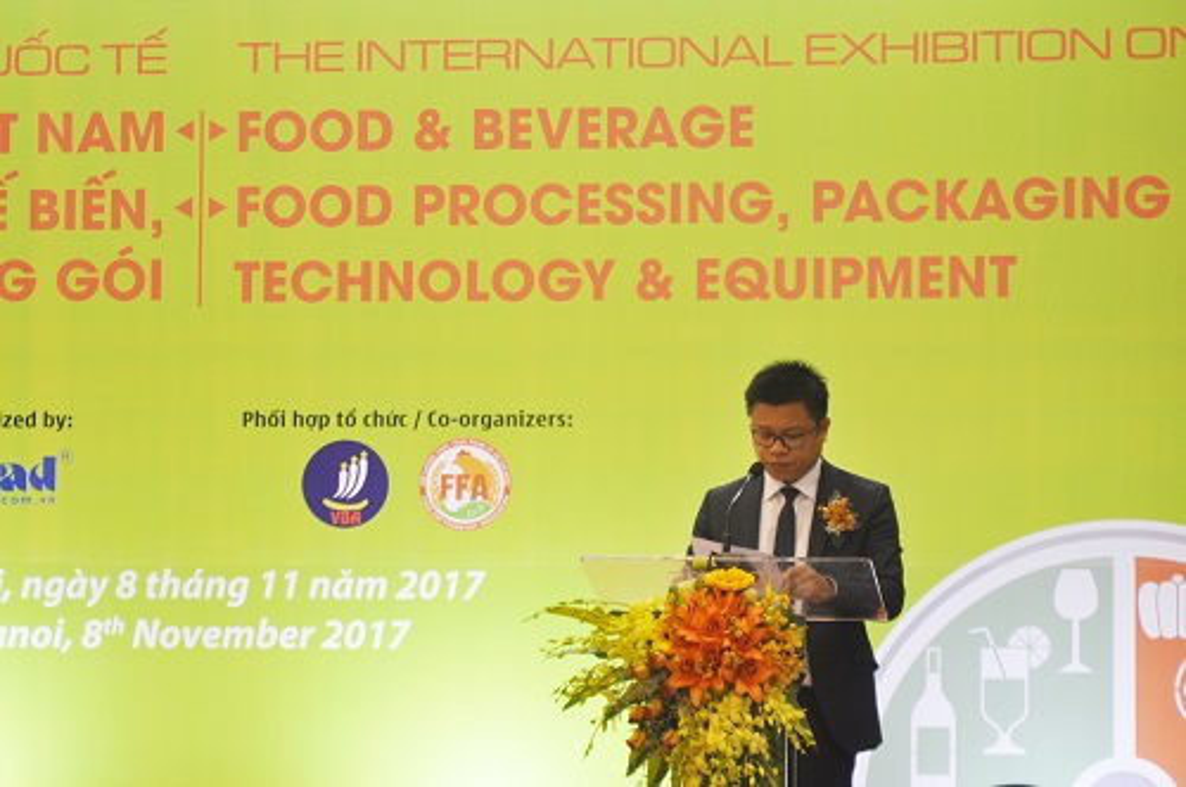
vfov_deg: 10.1
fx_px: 4442
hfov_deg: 15.2
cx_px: 593
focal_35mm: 135
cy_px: 394
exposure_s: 1/80
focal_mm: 90
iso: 500
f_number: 4.5
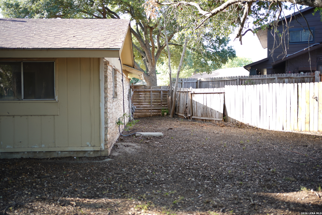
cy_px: 108
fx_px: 313
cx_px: 161
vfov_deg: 37.9
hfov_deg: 54.4
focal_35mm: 35
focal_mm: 35
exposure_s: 1/80
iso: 50
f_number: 1.8
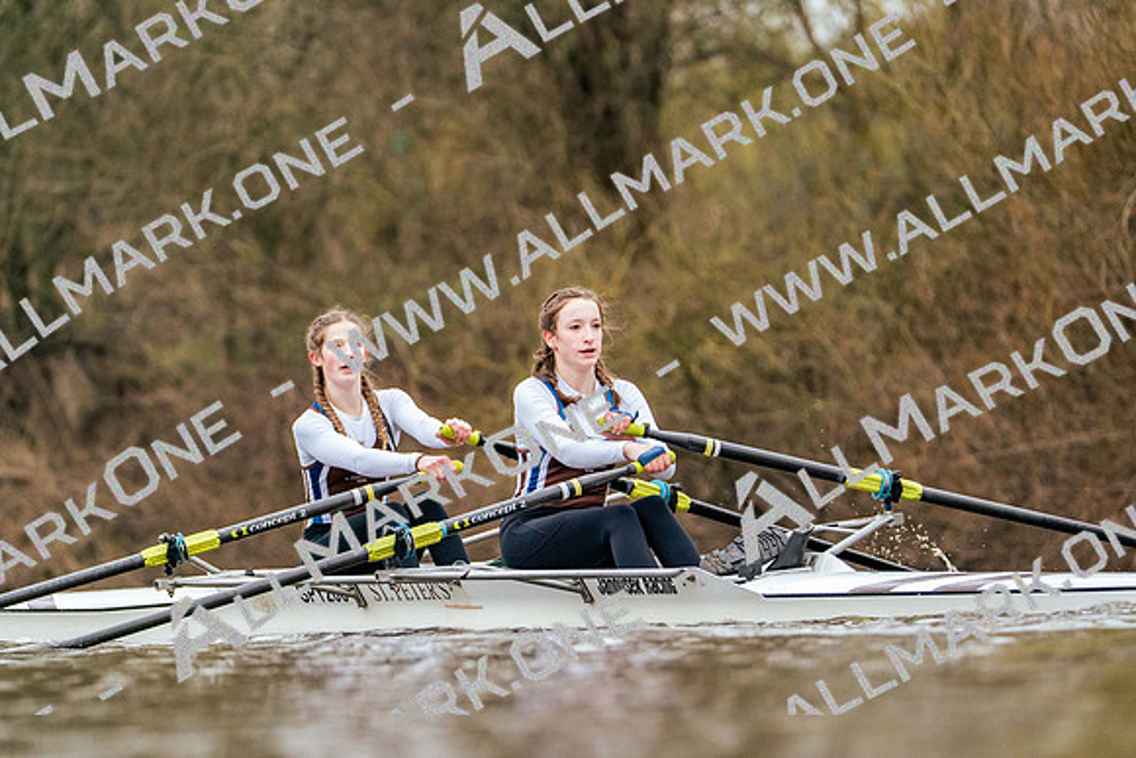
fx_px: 11615
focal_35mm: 368
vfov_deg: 3.7
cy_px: 379
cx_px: 568
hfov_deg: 5.6
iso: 4000
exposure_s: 1/1600
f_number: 6.3
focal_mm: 368
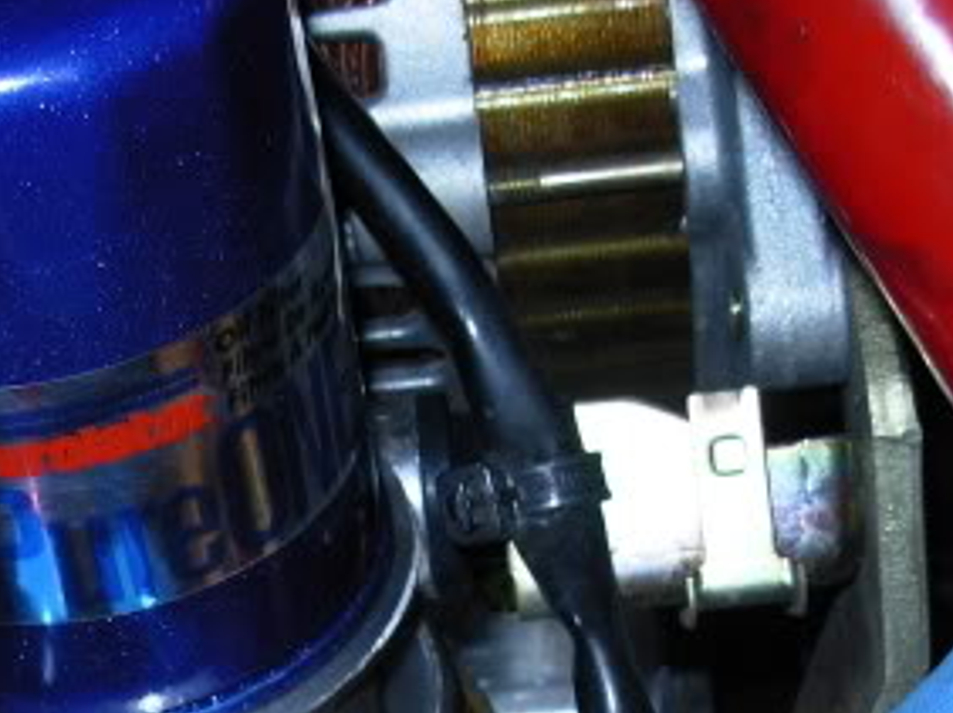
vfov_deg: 15.3
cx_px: 203
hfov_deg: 20.5
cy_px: 693
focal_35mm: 95
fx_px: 2613
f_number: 2.9
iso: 50
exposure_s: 1/32
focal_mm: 6.3
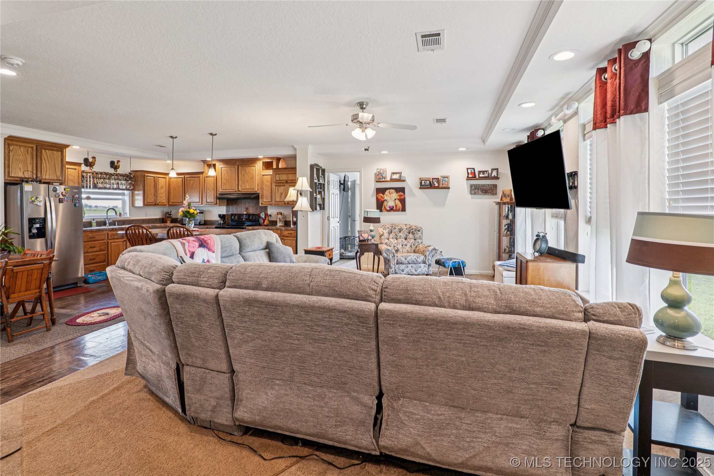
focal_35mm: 16
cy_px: 238
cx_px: 357
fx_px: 317
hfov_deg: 96.7
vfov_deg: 73.7
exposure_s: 1/20
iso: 500
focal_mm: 16
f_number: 7.1
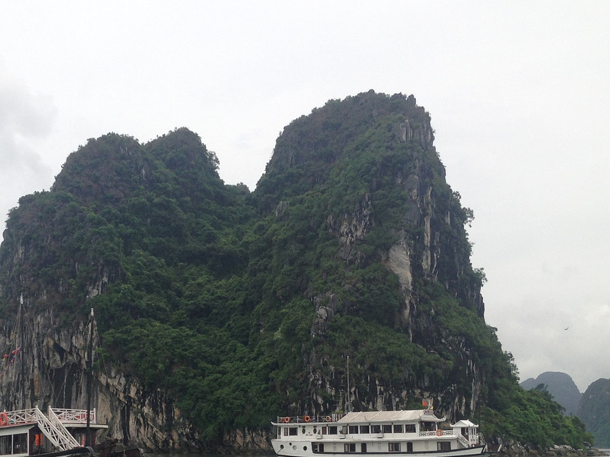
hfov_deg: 34.6
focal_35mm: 55
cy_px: 365
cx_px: 204
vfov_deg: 26.1
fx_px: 969
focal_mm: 4.12
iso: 50
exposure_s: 1/1695
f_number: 2.4
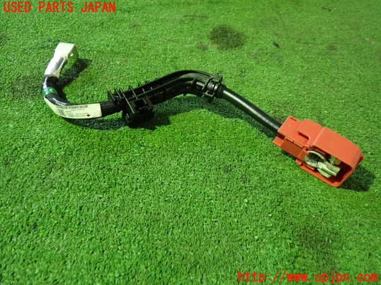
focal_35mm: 30
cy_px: 142
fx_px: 330
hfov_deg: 60.0
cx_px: 190
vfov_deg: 46.8
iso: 800
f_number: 2.3
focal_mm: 5.4
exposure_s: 1/30
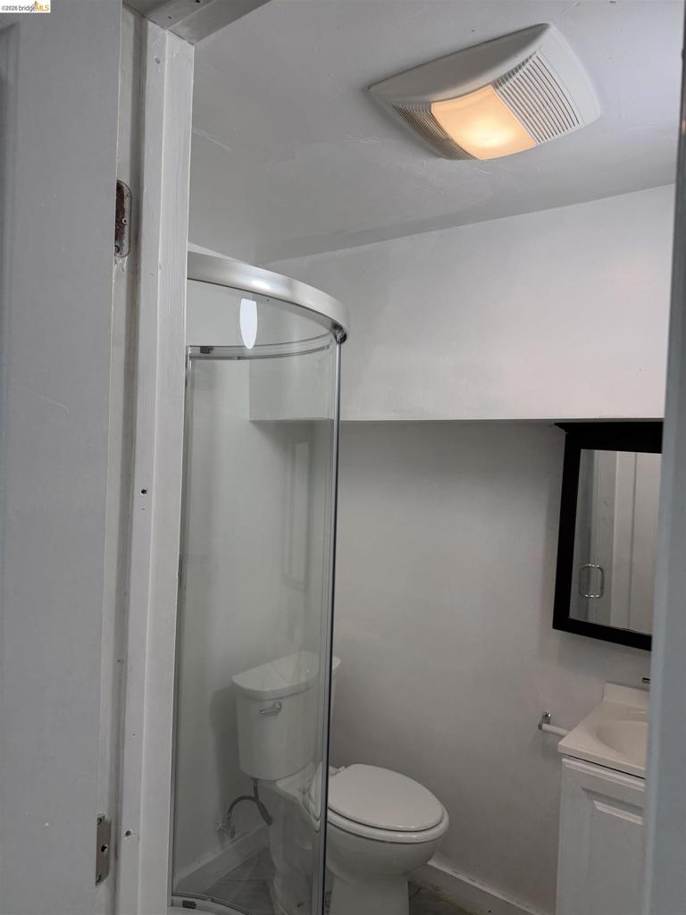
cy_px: 458
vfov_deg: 71.6
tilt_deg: +0.1
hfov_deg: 56.8
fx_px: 634
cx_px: 343
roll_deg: -2.5
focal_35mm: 24
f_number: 1.78
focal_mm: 6.76
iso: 64
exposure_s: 1/175
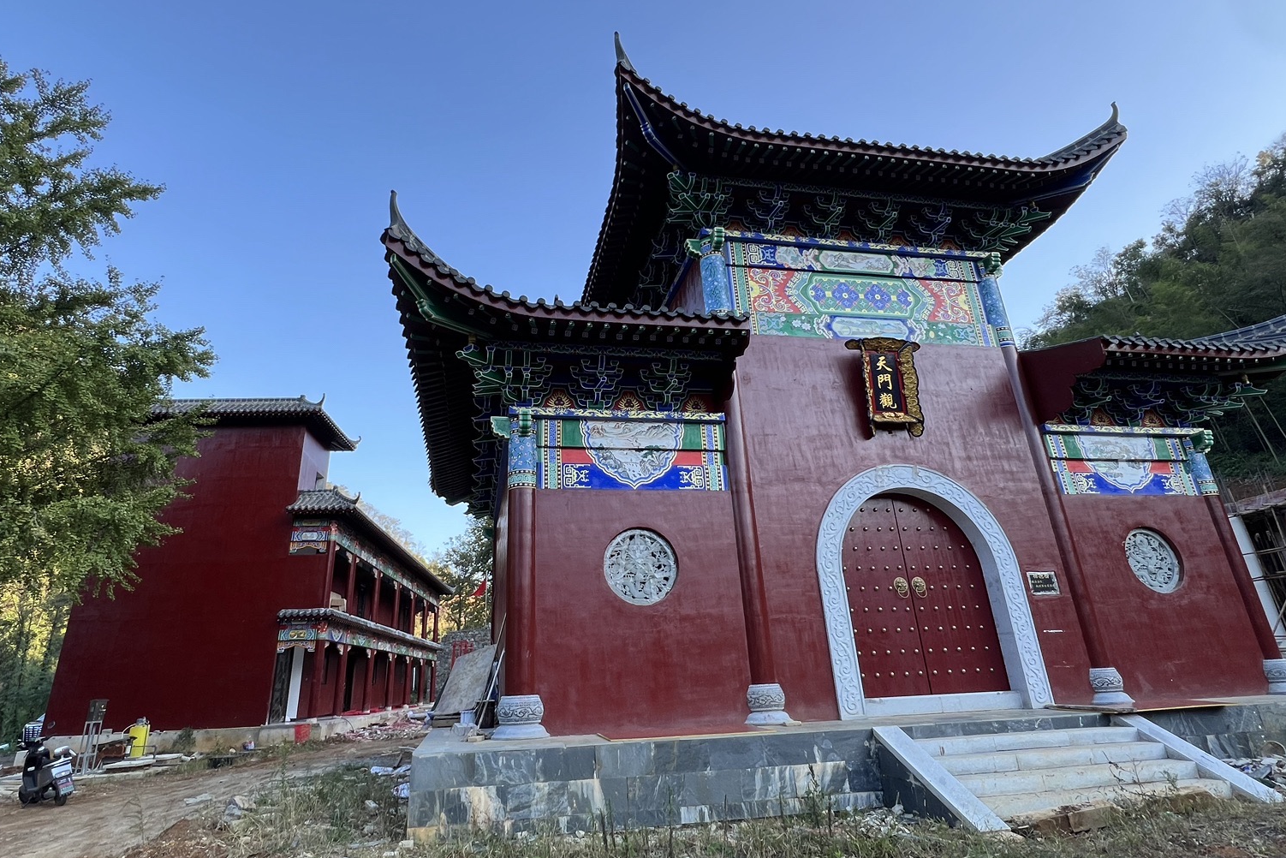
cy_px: 402
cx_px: 611
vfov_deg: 67.3
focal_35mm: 18
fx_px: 643
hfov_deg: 89.9
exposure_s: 1/201
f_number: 1.8
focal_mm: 1.57
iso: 32
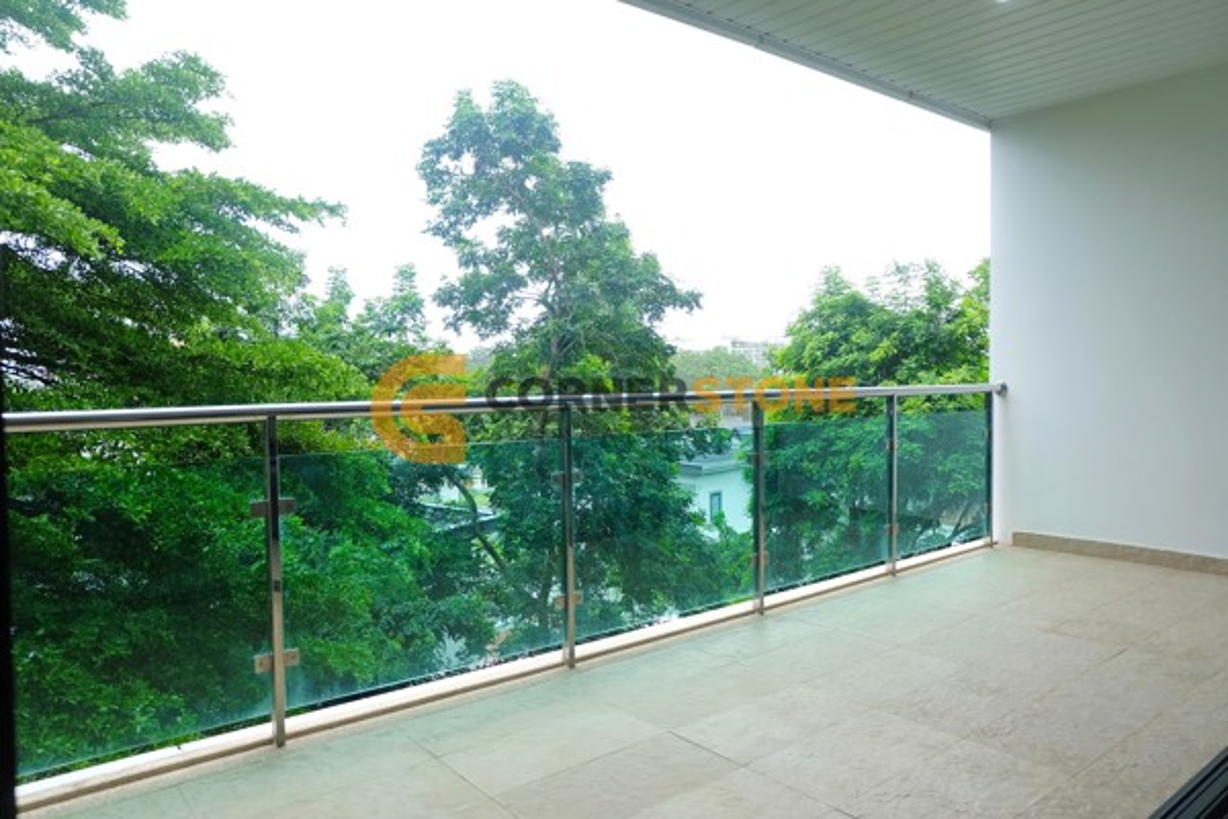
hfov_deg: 73.7
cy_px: 410
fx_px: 819
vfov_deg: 53.1
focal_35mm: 24
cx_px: 614
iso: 200
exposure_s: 1/75
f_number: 3.5
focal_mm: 16
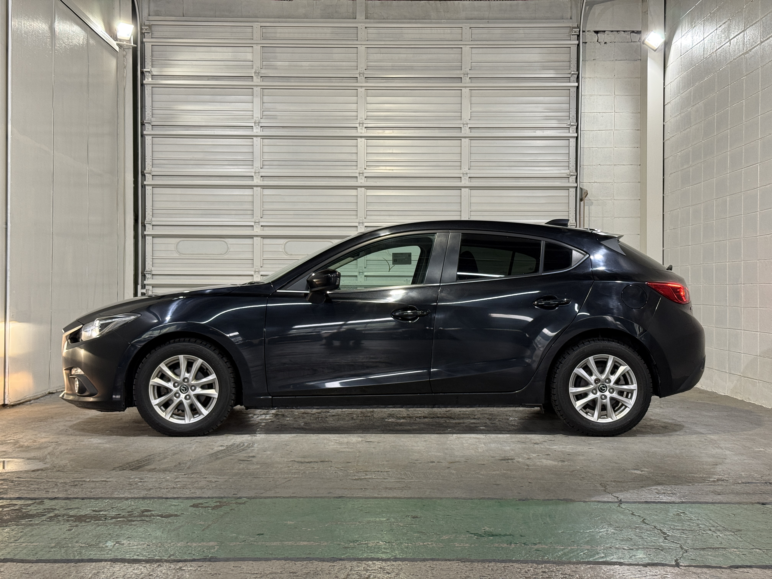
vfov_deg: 30.3
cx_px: 386
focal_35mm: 48
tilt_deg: +0.5
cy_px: 290
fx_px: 1070
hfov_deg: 39.7
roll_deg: -1.0
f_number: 1.78
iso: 80
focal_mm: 6.76
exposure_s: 1/60
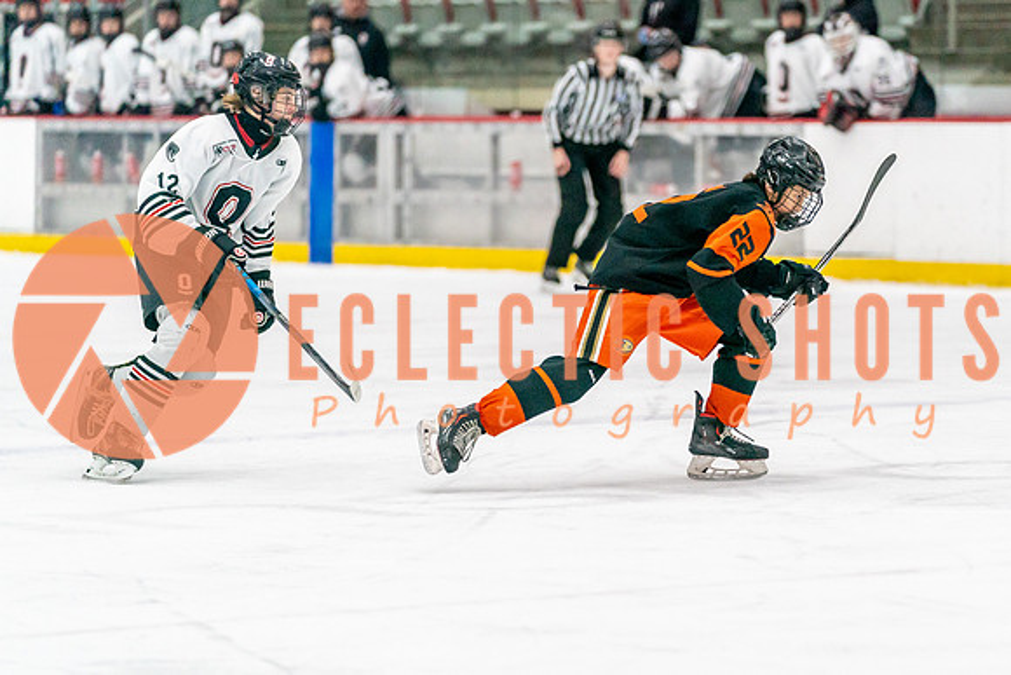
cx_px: 645
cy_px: 358
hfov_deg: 9.3
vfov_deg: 6.2
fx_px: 6199
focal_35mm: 221
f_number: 2.8
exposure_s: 1/1250
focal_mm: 173
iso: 3200
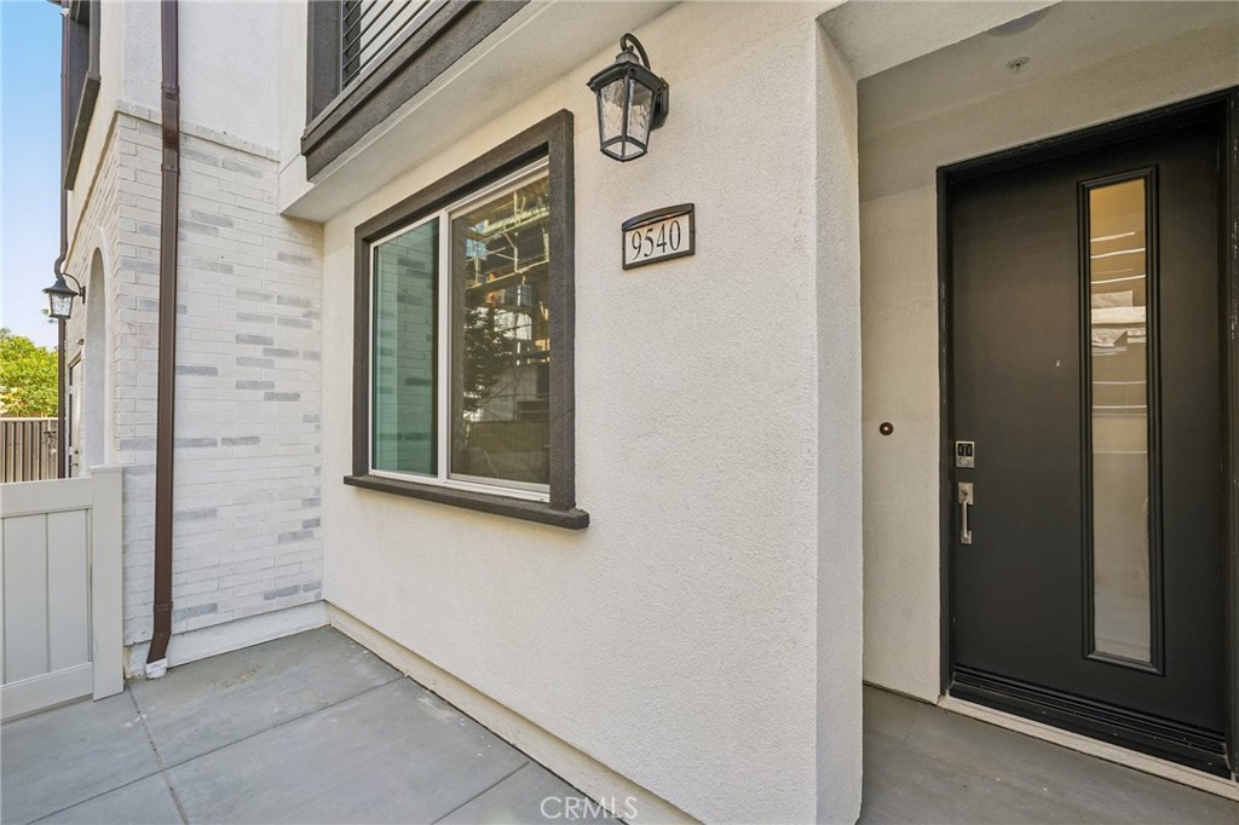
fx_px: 550
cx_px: 620
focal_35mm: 16
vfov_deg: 73.7
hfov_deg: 96.8
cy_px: 412
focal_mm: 16
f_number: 8
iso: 100
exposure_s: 1/30
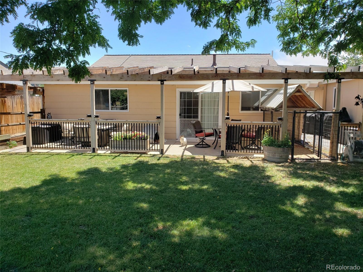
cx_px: 182
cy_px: 136
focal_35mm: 26
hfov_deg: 67.3
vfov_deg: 53.0
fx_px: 273
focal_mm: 4.3
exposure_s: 1/768
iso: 50
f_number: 2.4
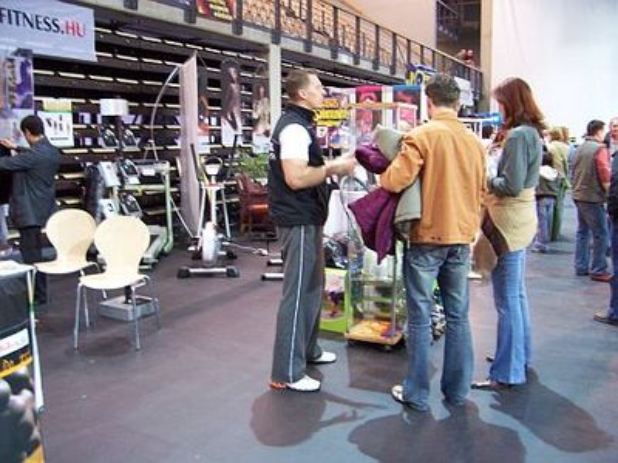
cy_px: 232
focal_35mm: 34
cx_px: 309
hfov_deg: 54.0
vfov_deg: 41.8
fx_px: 607
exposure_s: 1/8
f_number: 2.7
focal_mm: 5.6
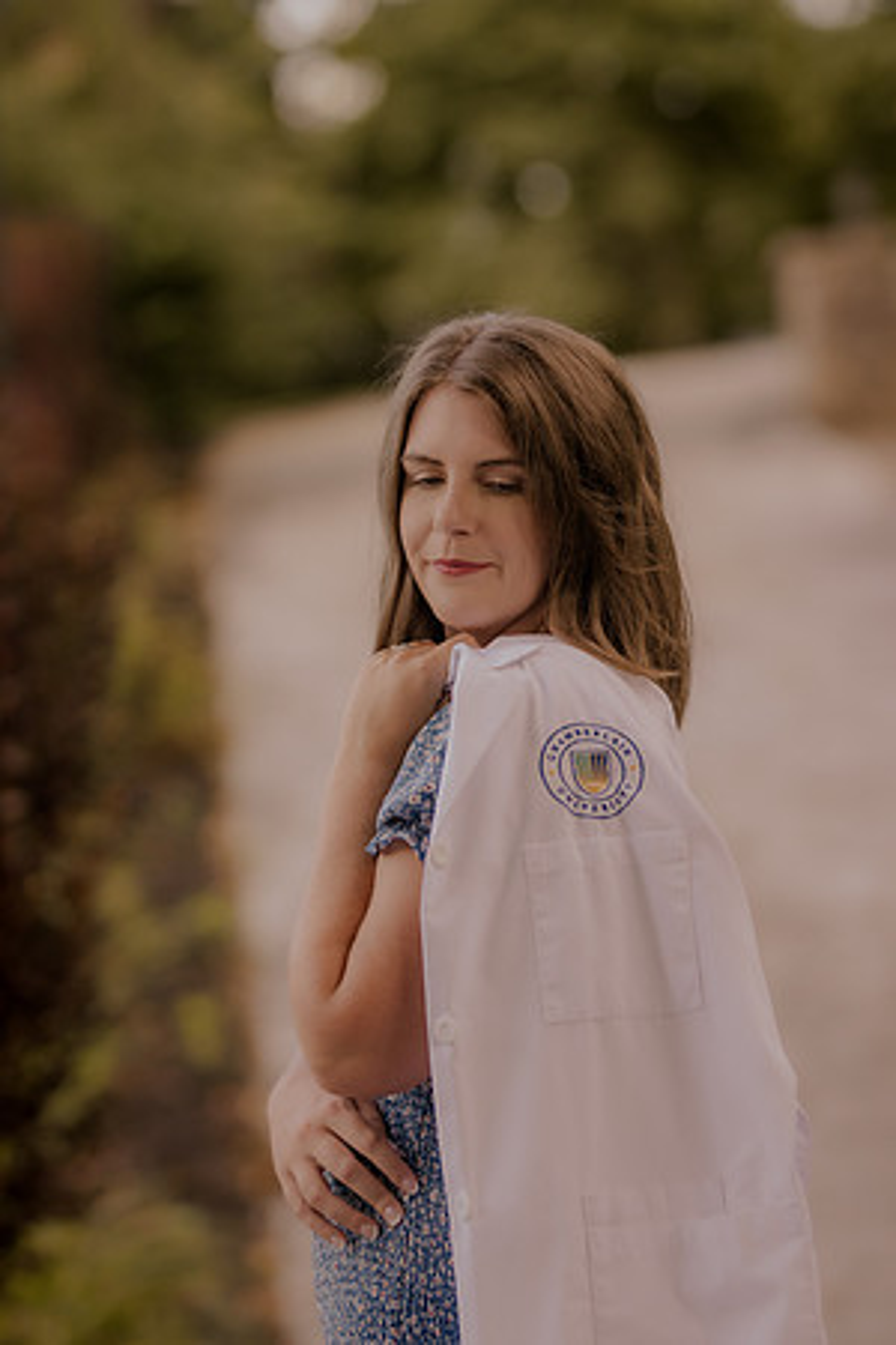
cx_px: 448
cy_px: 672
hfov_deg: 10.8
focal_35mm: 127
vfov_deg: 16.1
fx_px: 4741
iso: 200
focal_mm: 85
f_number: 1.8
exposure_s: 1/200
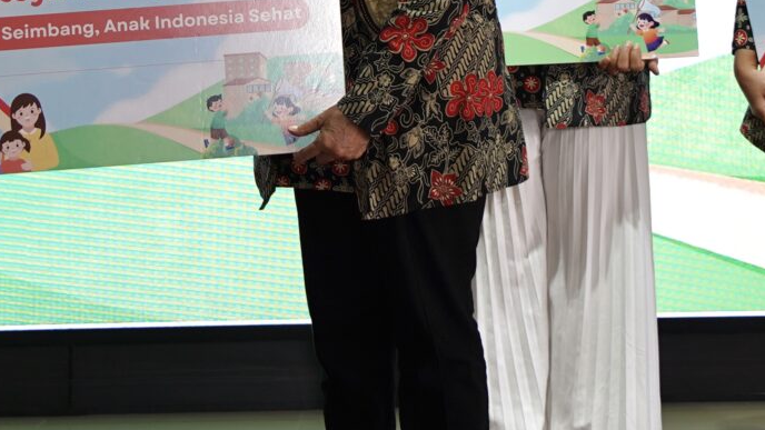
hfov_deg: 18.3
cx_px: 467
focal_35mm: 117
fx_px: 2373
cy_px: -221
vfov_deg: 10.0
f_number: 2.8
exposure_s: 1/125
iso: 200
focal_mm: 30
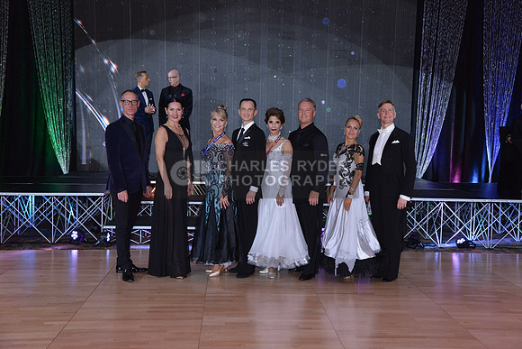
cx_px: 261
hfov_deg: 42.7
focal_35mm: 46
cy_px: 174
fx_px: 667
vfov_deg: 29.3
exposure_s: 1/250
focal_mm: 46
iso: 2000
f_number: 5
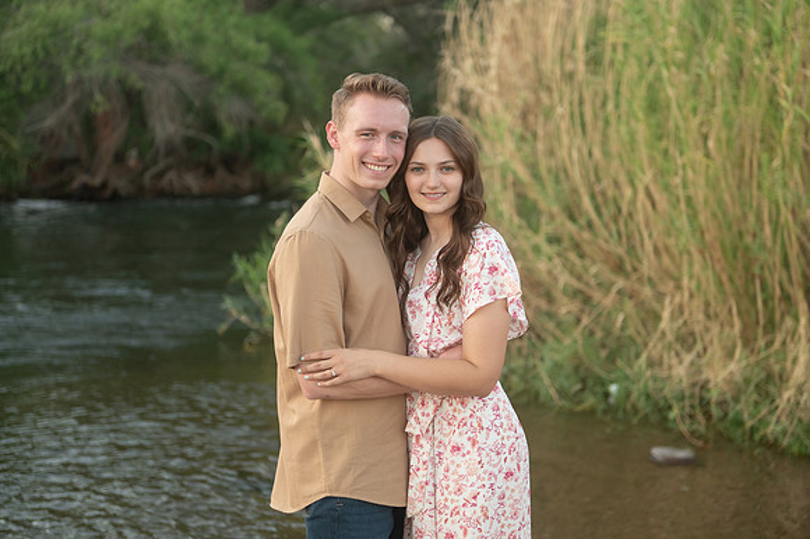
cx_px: 405
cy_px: 270
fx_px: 1574
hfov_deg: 28.9
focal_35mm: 70
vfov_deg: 19.4
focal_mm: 70
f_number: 2.8
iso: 640
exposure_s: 1/320
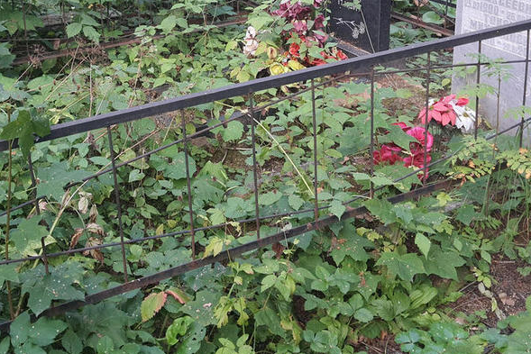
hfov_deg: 41.6
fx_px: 693
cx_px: 199
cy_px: 57
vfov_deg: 27.9
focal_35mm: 47
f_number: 1.7
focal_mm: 4.32
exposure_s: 1/100
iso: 100
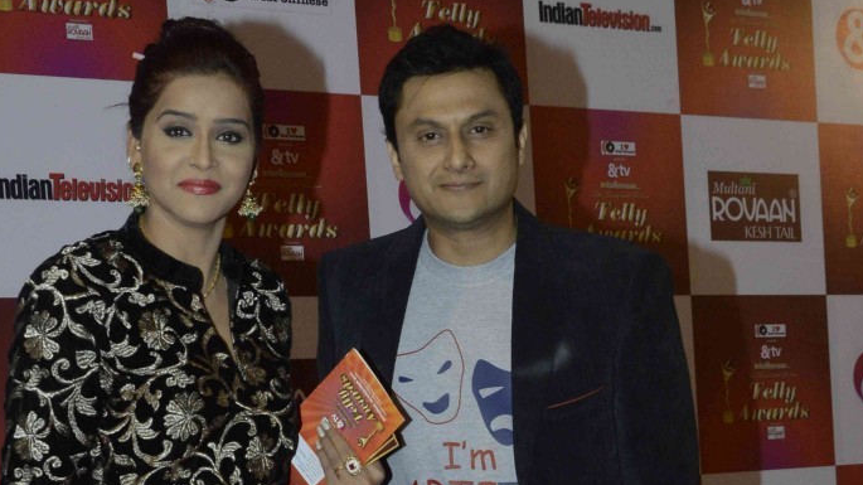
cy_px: 591
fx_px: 1971
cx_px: 362
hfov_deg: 24.7
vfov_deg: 13.6
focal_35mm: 86
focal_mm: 25
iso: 800
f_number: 10
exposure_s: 1/160
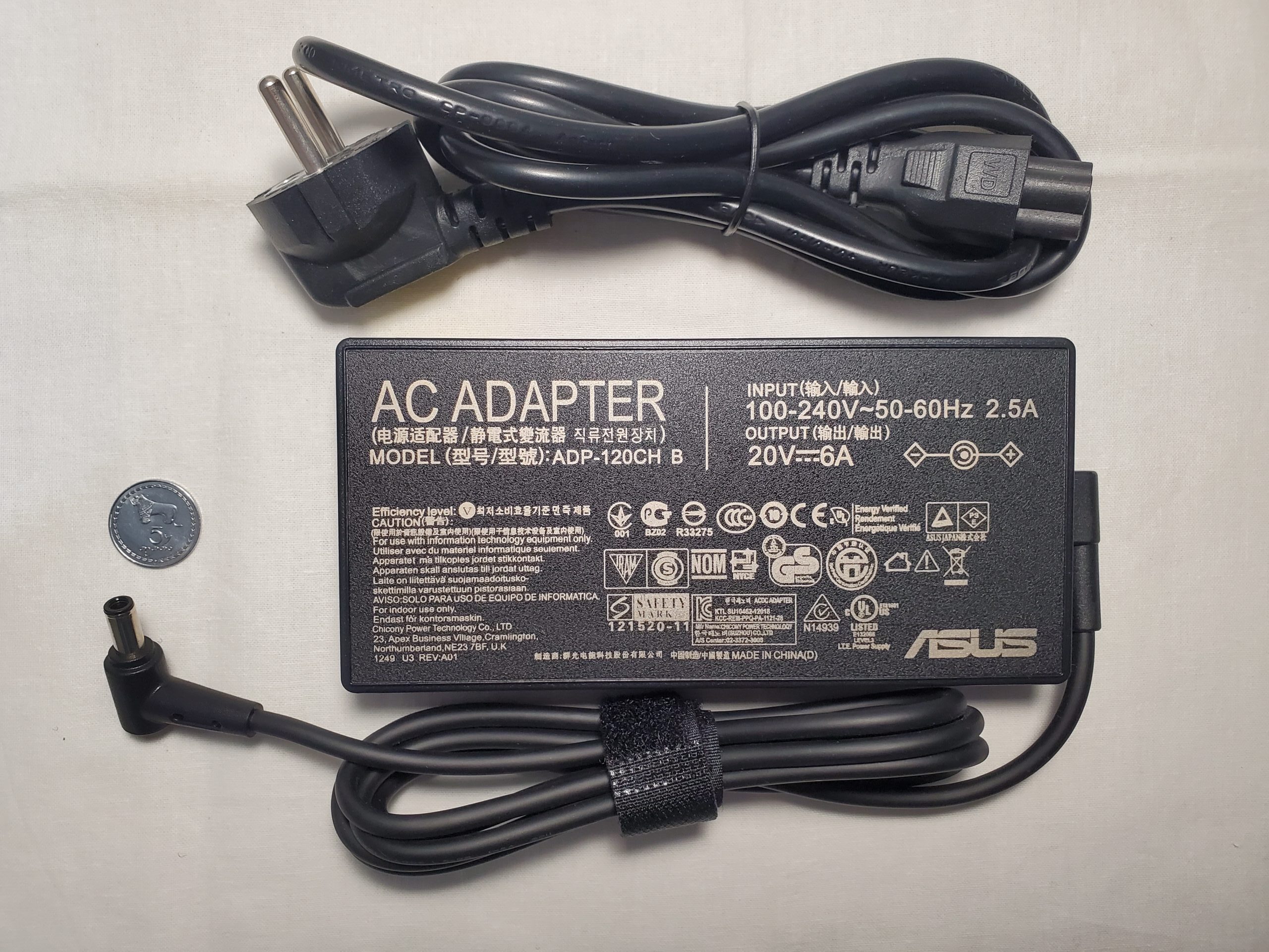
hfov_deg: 67.3
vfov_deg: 53.1
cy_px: 476
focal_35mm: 26
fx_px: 953
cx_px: 634
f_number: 2.4
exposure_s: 1/120
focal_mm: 4.3
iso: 200
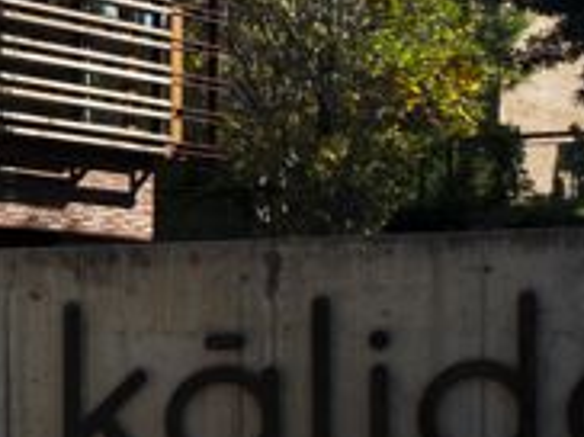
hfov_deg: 12.8
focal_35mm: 143
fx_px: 2409
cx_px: -391
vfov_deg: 10.3
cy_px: 3
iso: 200
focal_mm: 24
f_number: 9
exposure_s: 1/200
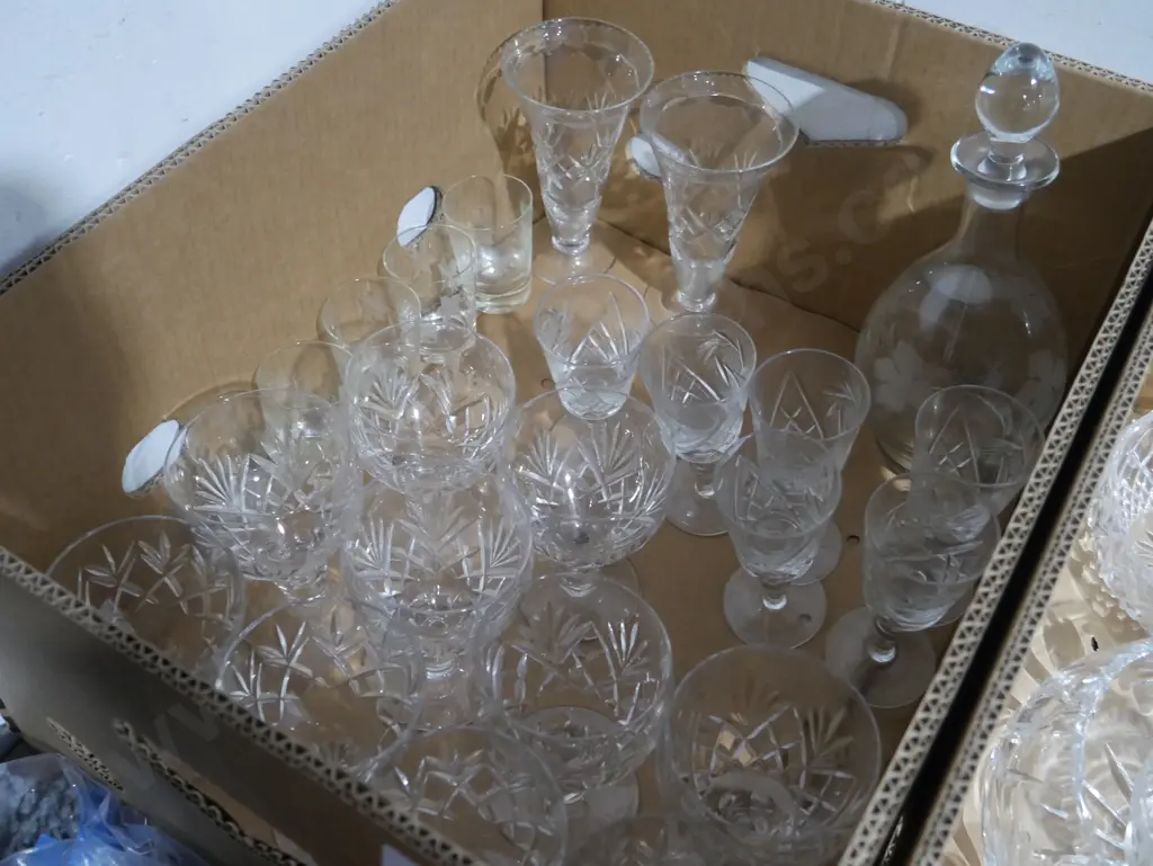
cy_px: 433
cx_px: 576
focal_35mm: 38
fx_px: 1266
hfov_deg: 49.0
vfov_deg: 37.8
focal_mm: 19
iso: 2500
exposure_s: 1/60
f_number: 4.1
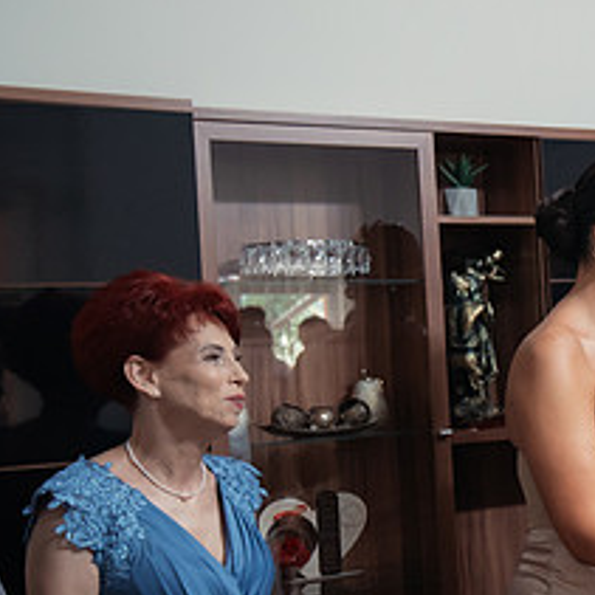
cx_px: 692
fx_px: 1303
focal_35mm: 67
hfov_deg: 23.7
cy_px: 406
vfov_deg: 25.6
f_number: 2.8
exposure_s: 1/200
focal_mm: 25
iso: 1600
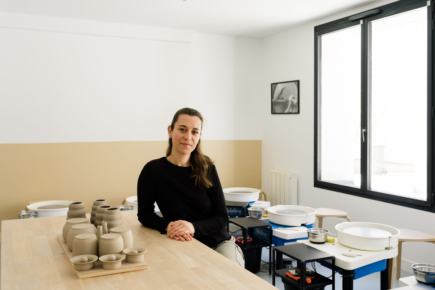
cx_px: 218
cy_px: 145
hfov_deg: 54.4
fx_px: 423
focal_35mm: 35
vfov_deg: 37.9
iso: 500
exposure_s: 1/100
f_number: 4.5
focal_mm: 35
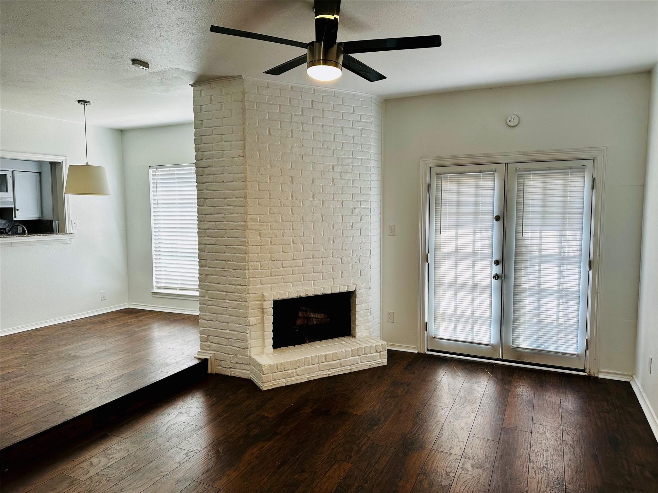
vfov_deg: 56.8
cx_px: 329
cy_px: 246
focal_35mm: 24
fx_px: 456
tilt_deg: -4.6
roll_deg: +0.2
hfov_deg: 71.6
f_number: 1.78
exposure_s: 1/120
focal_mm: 6.86
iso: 80
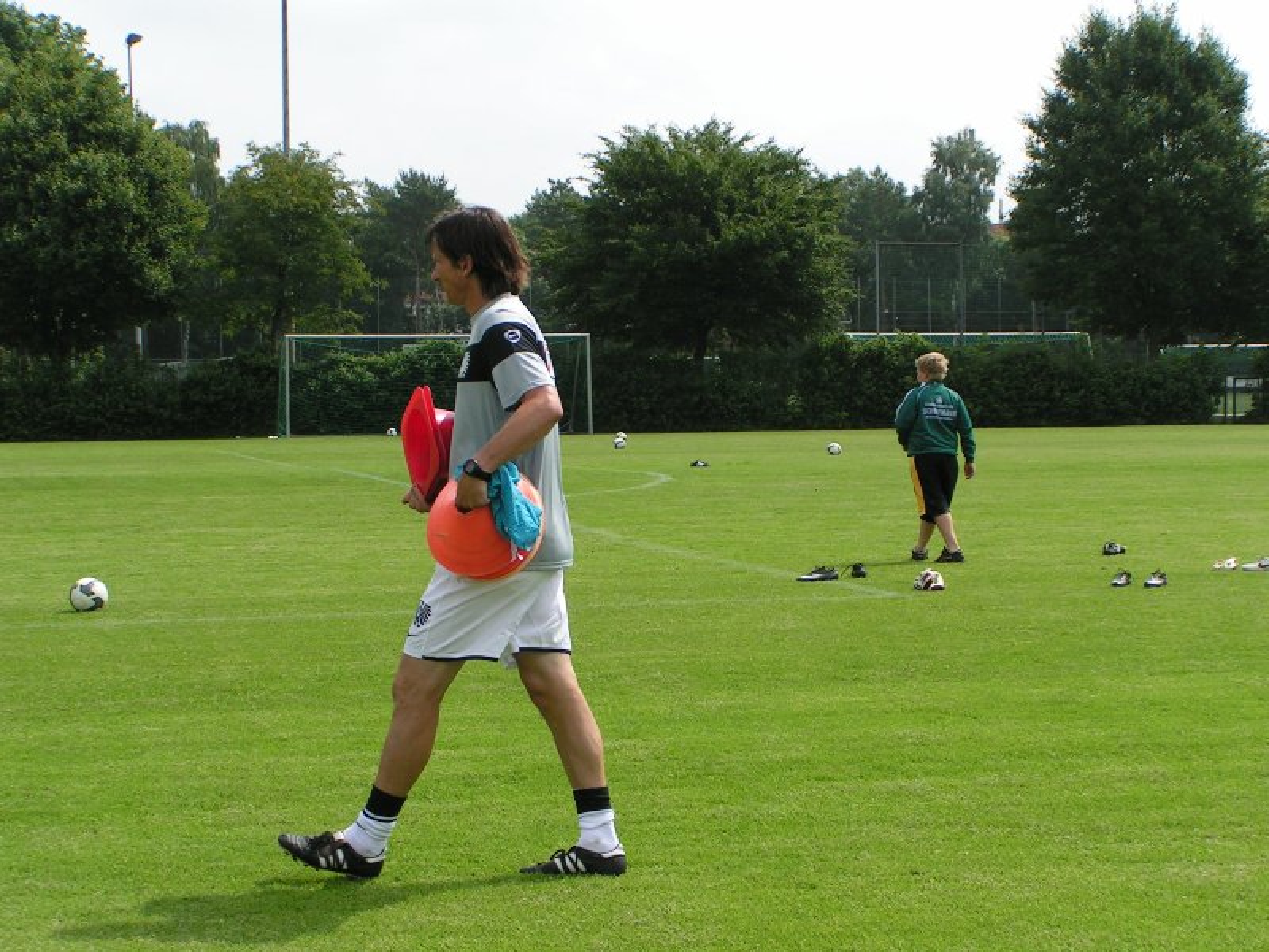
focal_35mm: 75
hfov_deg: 26.0
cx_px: 634
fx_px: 2749
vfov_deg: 19.6
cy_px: 476
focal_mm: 11.5
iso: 50
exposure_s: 1/500
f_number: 5
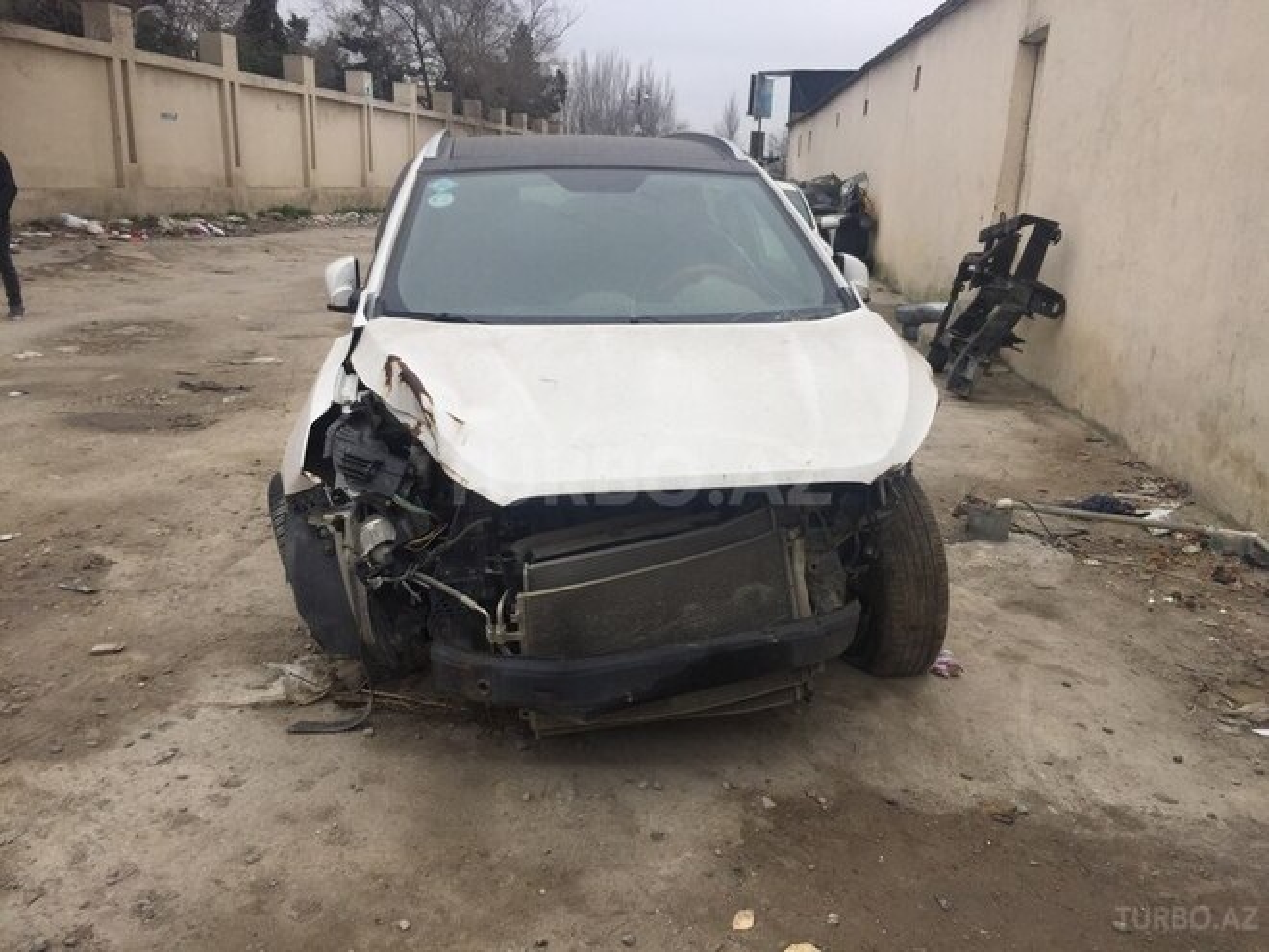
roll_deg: -4.1
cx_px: 634
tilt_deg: -15.3
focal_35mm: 29
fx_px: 1063
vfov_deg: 48.2
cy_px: 476
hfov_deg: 61.7
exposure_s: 1/403
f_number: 2.2
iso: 32
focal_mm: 4.15
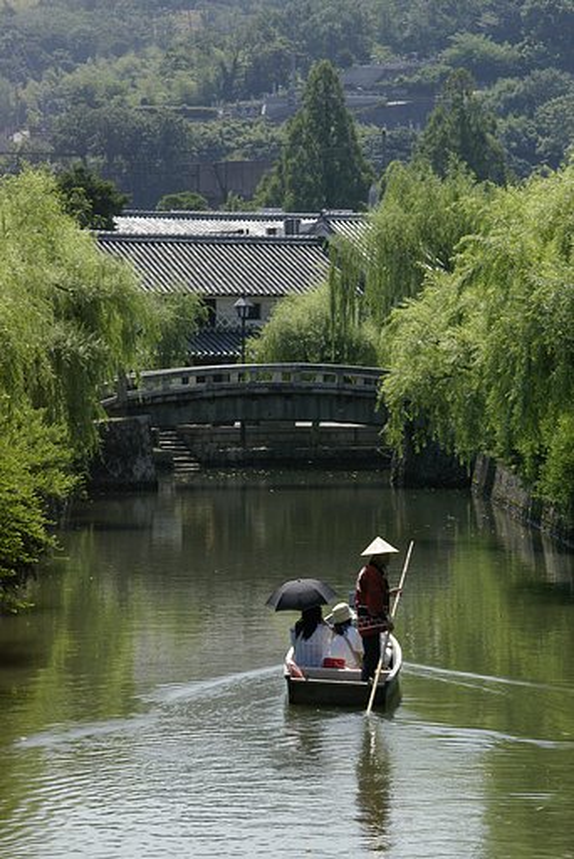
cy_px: 430
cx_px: 287
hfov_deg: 9.6
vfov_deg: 14.4
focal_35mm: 142
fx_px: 3403
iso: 800
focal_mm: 95
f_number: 10
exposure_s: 1/1000
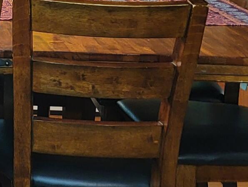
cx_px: -158
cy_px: -173
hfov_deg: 13.8
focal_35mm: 131
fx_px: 939
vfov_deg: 10.5
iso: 200
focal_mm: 5.4
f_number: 1.8
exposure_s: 1/40
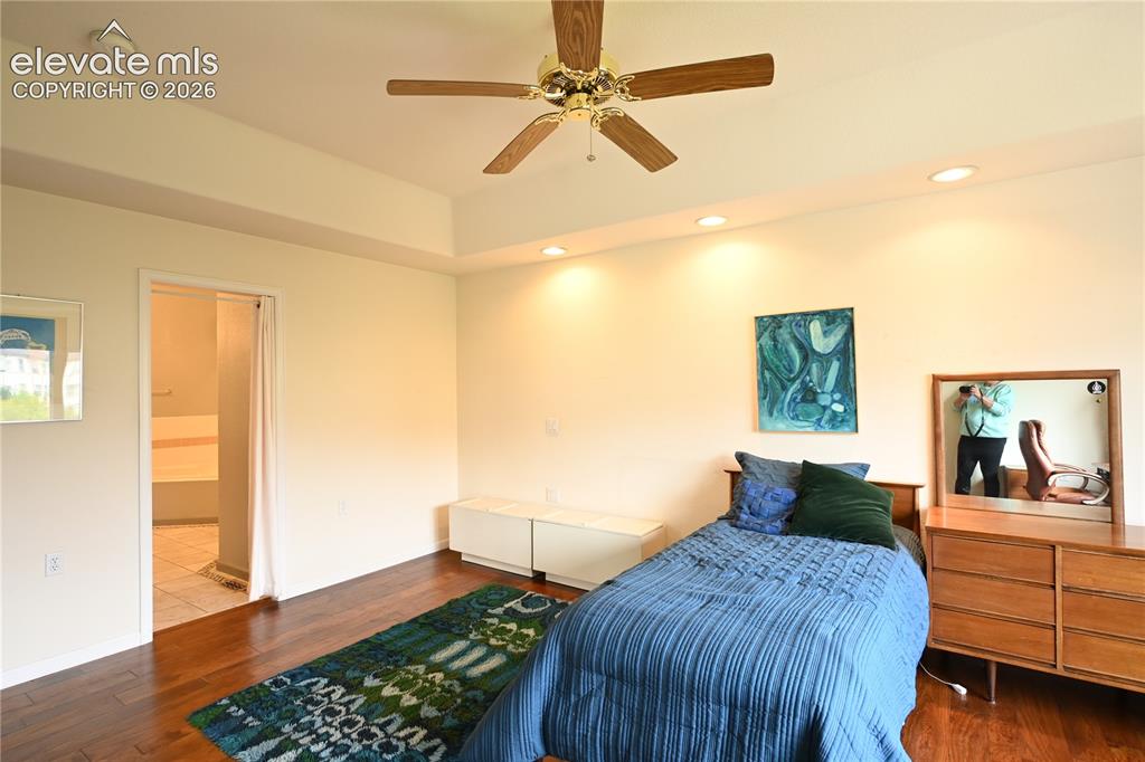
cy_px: 381
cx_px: 572
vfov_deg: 67.3
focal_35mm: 18
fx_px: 572
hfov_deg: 90.0
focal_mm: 12
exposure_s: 1/15
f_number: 3.5
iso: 250
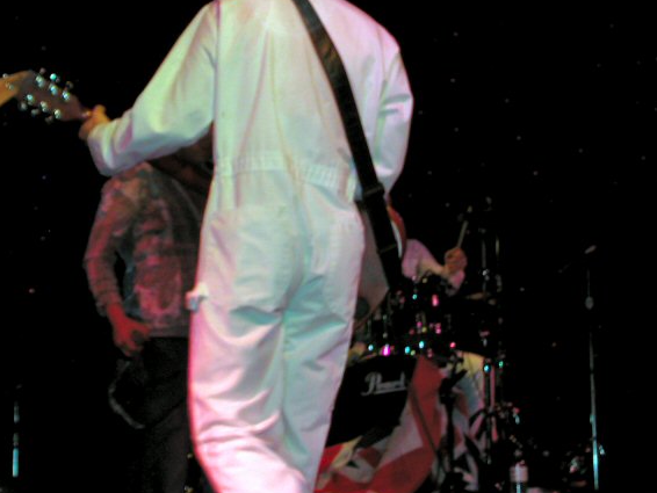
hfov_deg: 18.9
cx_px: 293
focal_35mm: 104
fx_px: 1975
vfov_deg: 14.2
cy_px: 230
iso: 200
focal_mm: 14
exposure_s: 1/59.9
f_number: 4.4
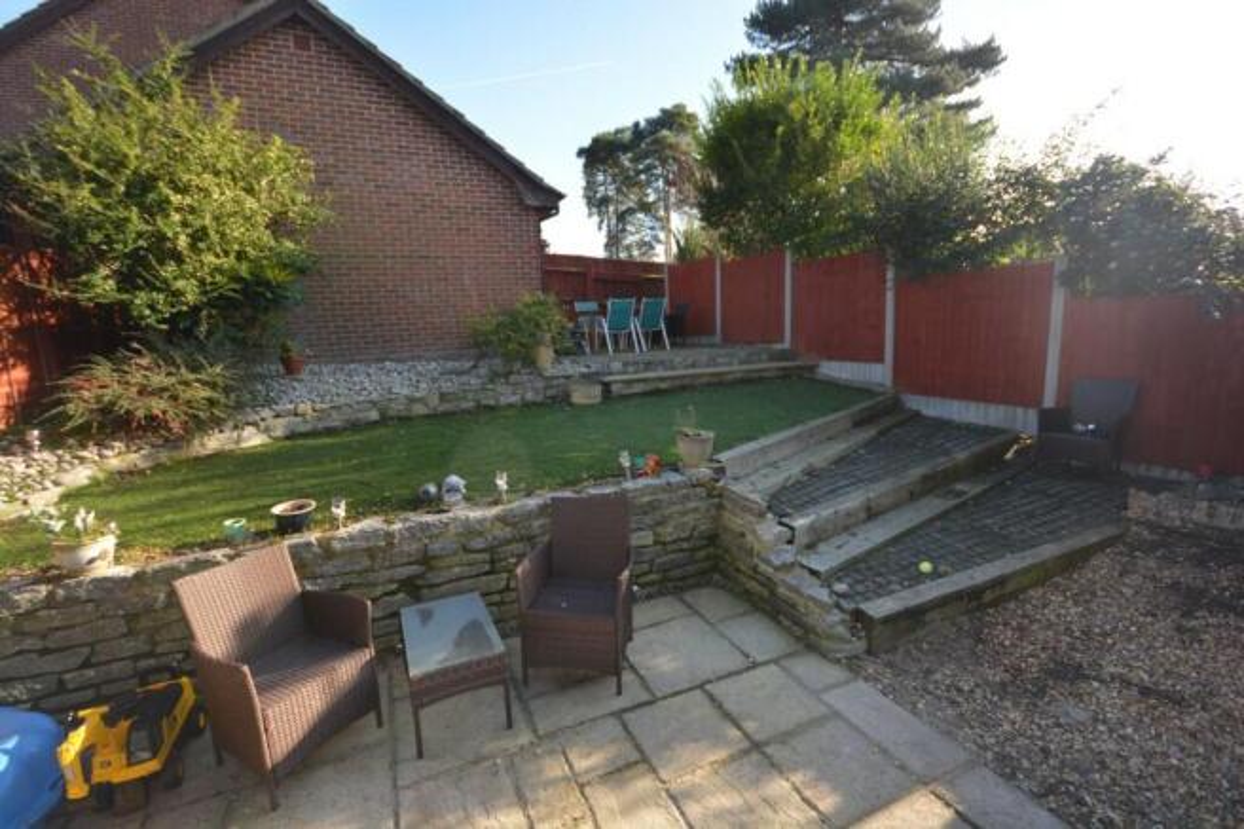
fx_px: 518
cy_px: 414
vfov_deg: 77.3
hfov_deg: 100.4
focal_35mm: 15
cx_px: 622
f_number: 4
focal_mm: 10
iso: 100
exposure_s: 1/200
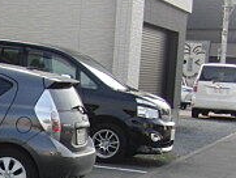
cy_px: 198
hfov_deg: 13.6
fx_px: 894
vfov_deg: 11.2
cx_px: -180
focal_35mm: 131
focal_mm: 6.42
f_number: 3.6
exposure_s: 1/250
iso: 100
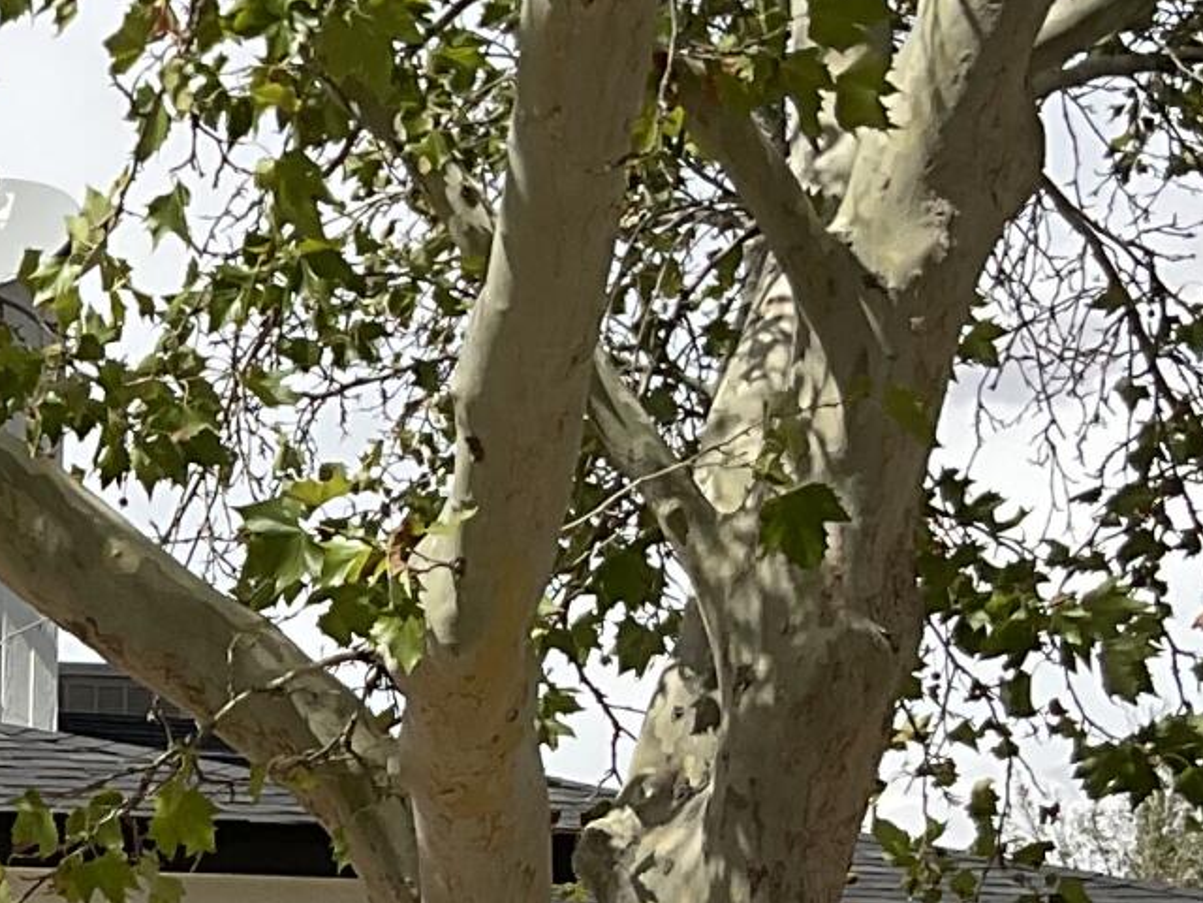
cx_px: -539
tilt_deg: +1.5
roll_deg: -2.0
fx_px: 4726
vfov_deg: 10.5
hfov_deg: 13.7
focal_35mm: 136
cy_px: 1349
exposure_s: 1/2058
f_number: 1.8
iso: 16
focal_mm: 3
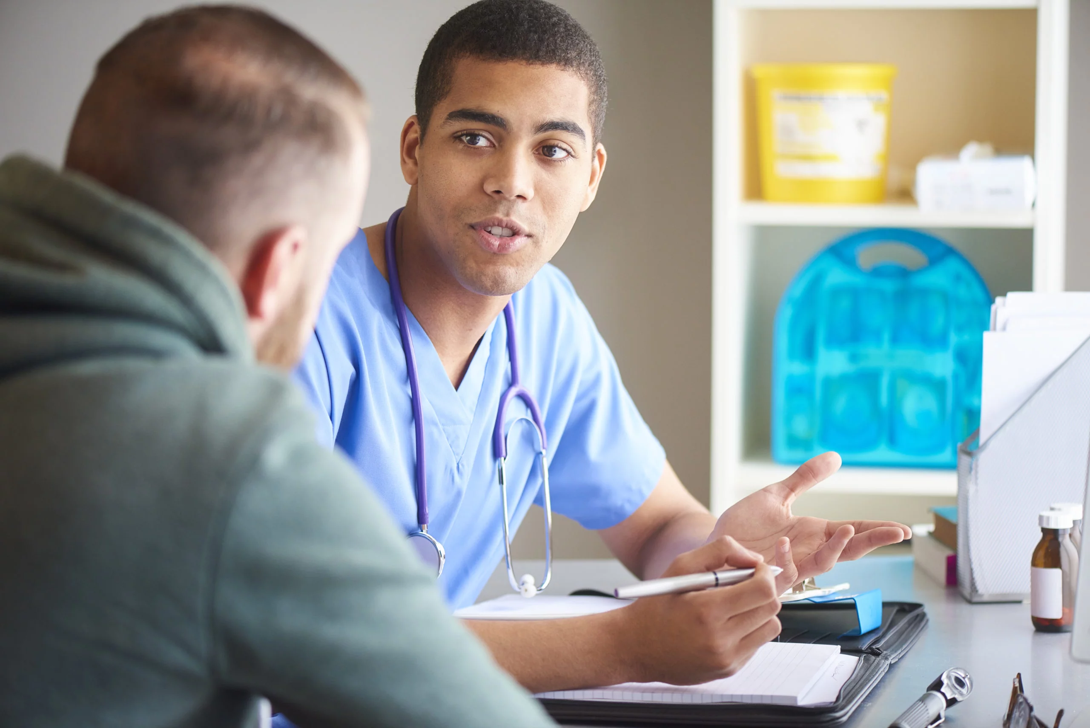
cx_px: 545
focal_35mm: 105
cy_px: 364
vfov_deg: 13.1
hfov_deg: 19.4
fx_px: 3180
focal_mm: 105
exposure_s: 1/100
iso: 500
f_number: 2.8
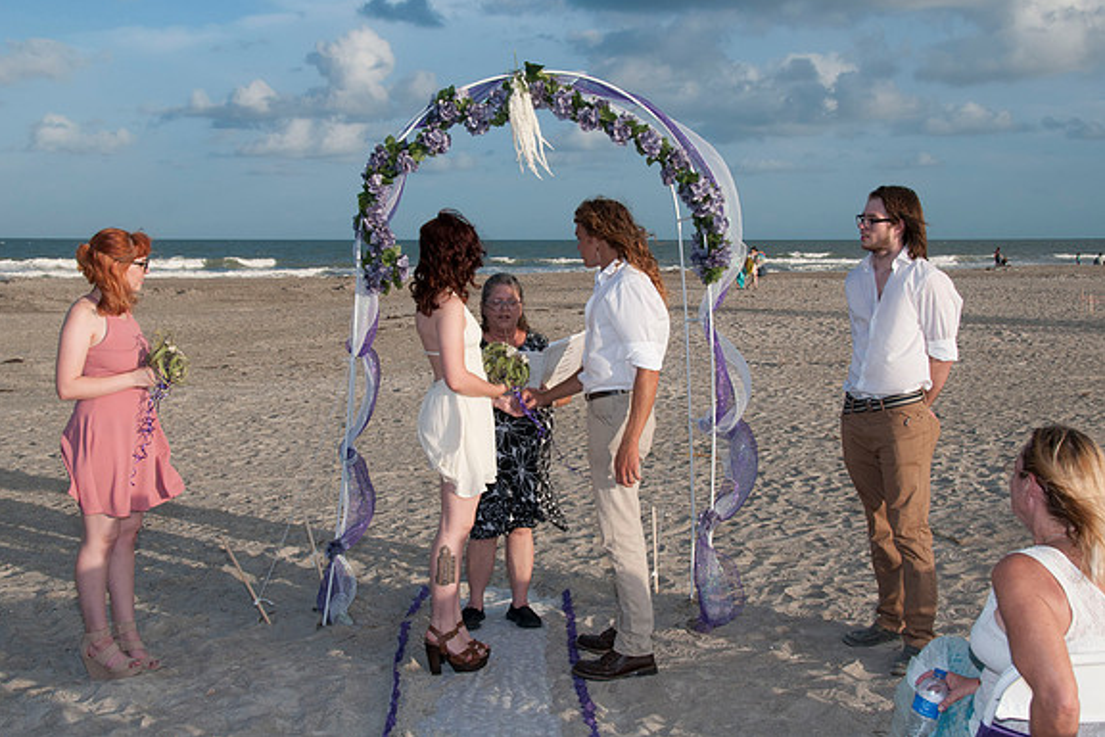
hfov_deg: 44.5
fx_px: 1350
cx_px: 537
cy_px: 367
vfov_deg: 30.5
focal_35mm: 44
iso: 100
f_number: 10
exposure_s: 1/250
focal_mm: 28
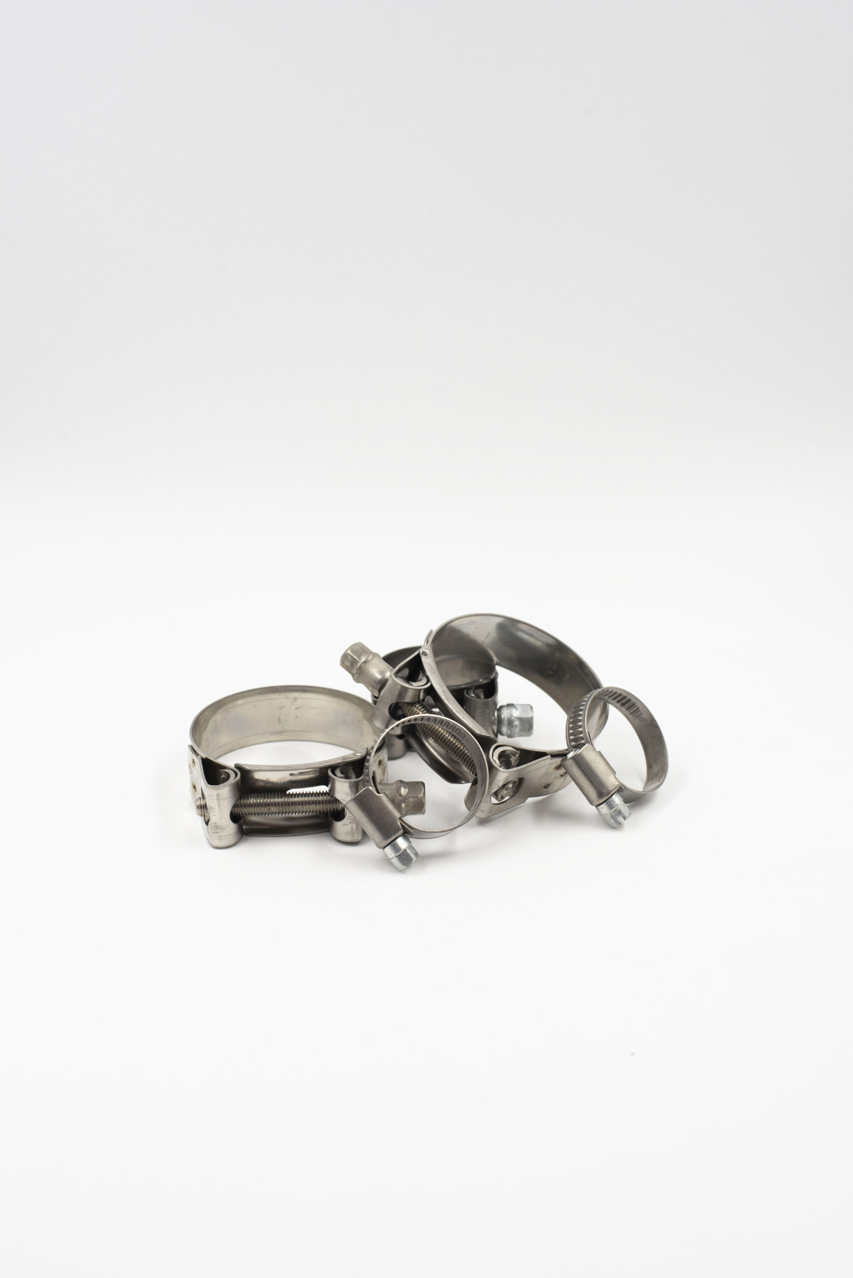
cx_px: 426
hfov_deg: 27.0
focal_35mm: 50
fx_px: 1775
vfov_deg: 39.6
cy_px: 639
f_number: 7.1
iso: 400
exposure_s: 1/320
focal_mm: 50
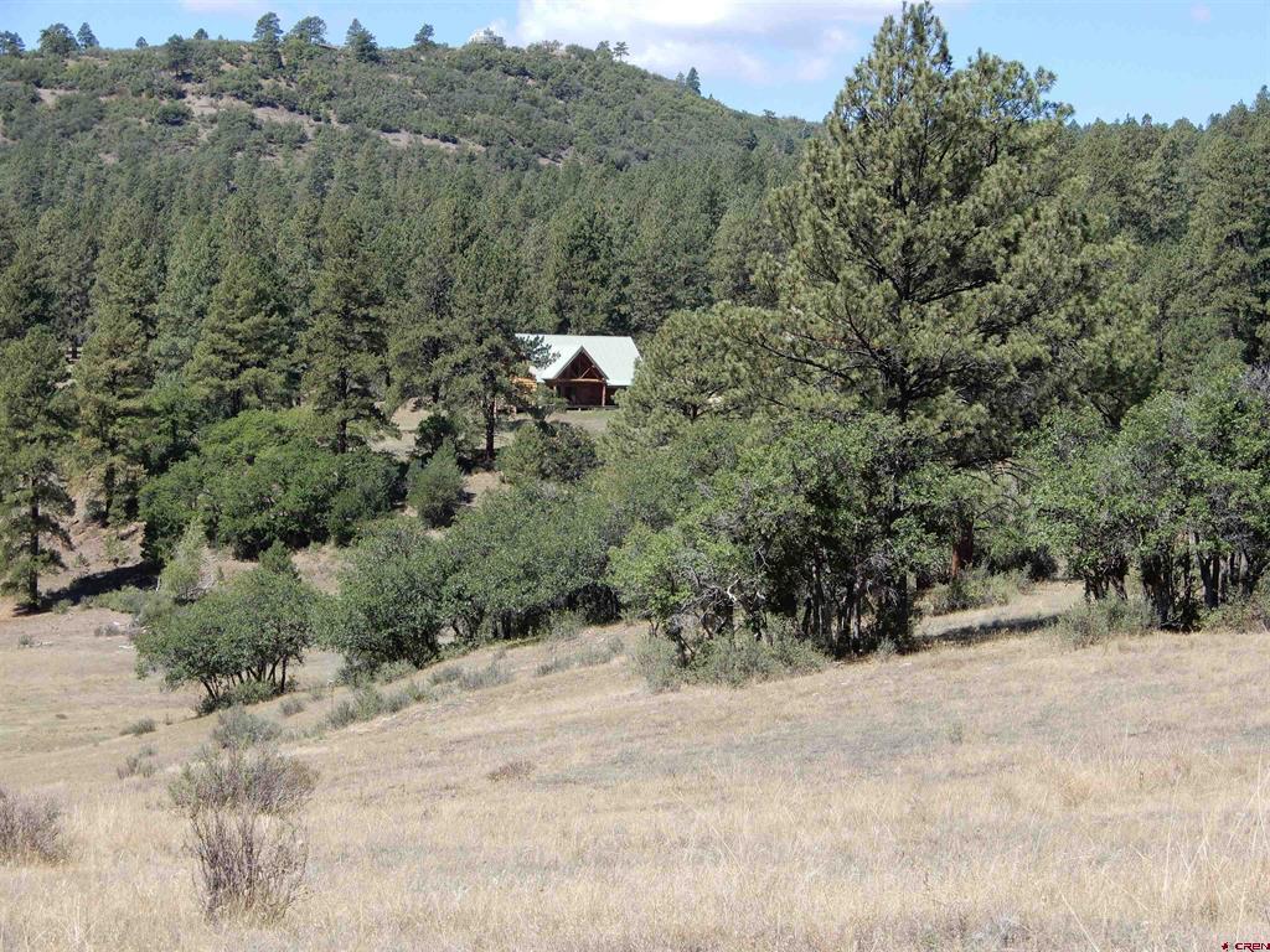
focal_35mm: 77
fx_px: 2825
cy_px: 476
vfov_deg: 19.1
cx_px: 635
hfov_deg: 25.3
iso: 80
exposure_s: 1/320
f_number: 4.5
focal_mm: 13.7
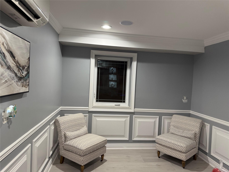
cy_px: 86
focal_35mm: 24
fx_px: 159
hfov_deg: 71.6
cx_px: 114
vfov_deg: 56.8
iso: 160
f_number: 1.78
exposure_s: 1/60
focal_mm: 6.76
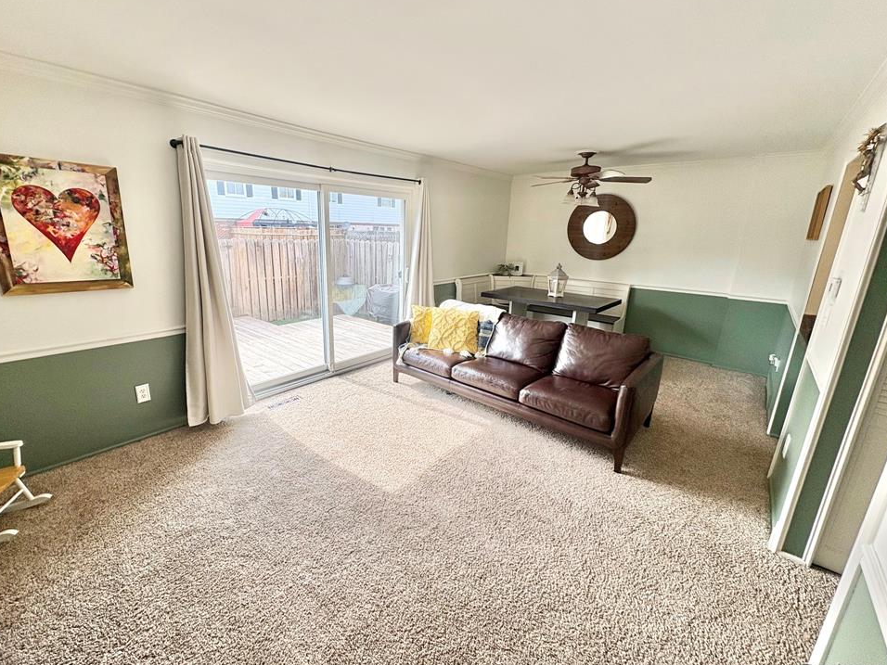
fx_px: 384
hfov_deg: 98.1
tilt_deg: -14.0
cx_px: 418
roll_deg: -1.0
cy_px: 328
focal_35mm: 15
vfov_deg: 81.7
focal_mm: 2.22
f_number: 2.2
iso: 50
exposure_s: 1/184
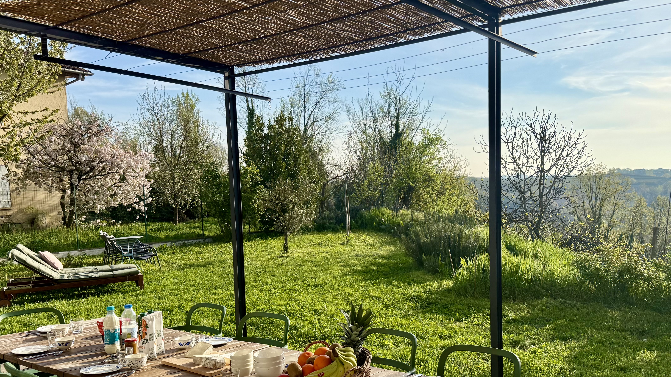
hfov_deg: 56.4
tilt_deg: -4.7
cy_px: 236
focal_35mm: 35
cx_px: 385
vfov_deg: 33.5
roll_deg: +1.8
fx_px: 623
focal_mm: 6.76
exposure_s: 1/4167
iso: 100
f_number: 1.78
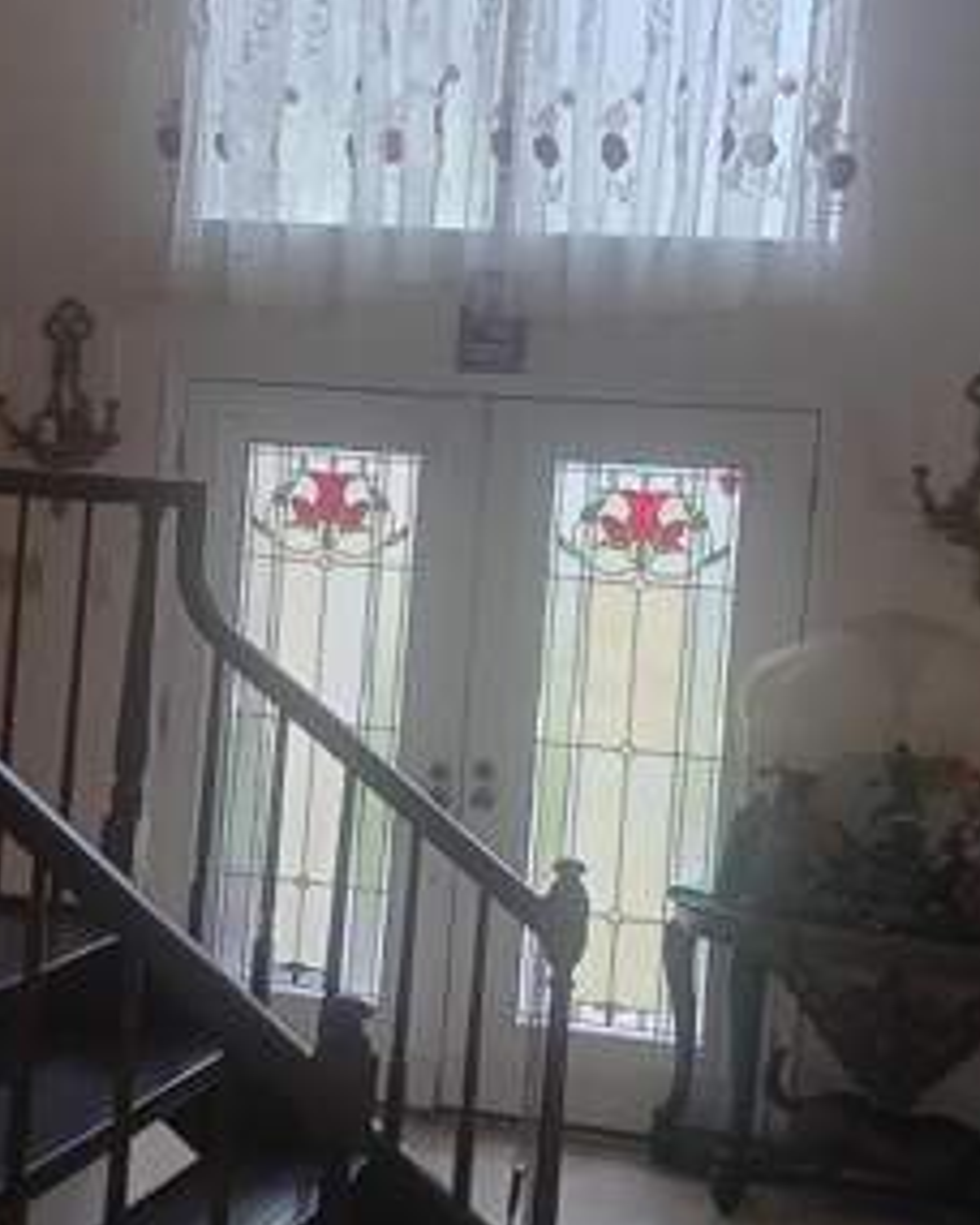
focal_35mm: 57
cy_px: 649
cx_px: 430
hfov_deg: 26.7
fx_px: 2067
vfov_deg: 33.0
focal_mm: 3.98
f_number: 1.8
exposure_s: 1/34.5
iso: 40
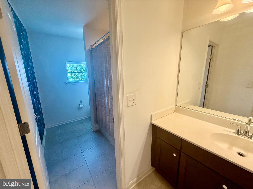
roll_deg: +0.9
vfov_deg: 85.7
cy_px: 94
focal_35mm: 14
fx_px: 102
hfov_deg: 102.1
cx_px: 126
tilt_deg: -11.1
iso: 200
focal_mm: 2.22
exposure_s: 1/120
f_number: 2.2
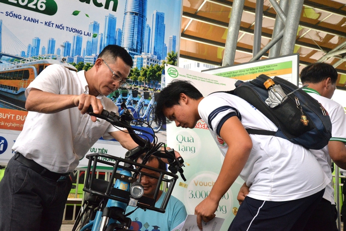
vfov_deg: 33.4
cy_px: 116
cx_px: 173
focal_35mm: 40
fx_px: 385
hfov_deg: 48.4
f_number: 10
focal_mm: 40
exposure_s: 1/320
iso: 5000
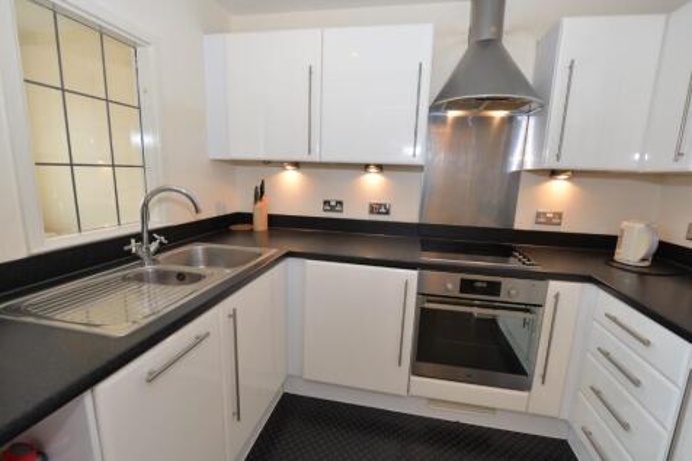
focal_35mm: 16
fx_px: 307
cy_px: 230
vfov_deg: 73.7
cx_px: 346
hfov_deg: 96.8
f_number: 4
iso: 360
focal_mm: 16
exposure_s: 1/60
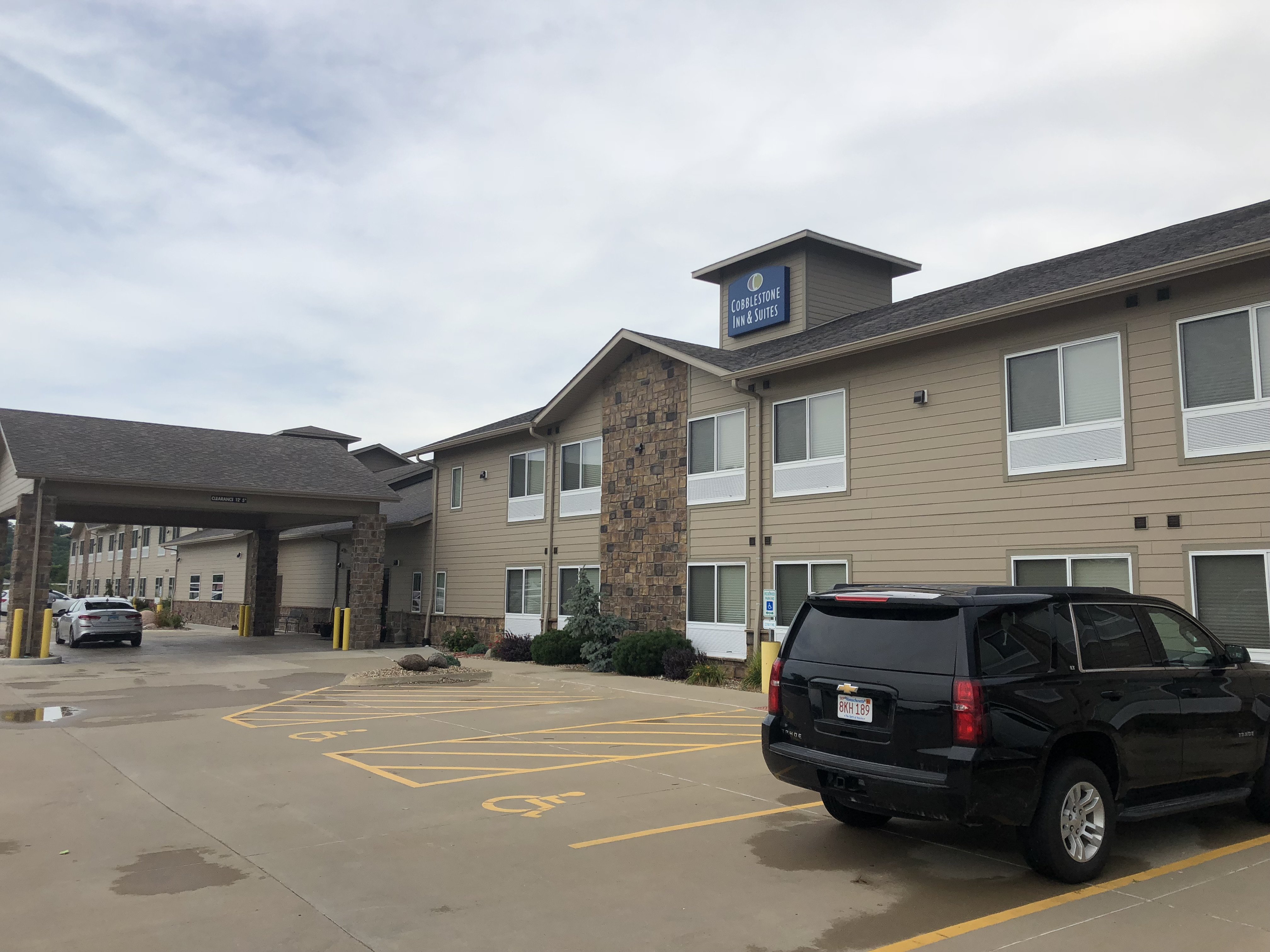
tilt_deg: +7.8
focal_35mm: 28
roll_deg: -0.4
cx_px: 635
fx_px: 1027
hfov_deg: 63.4
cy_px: 476
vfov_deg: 49.7
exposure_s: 1/2024
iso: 20
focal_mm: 3.99
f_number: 1.8
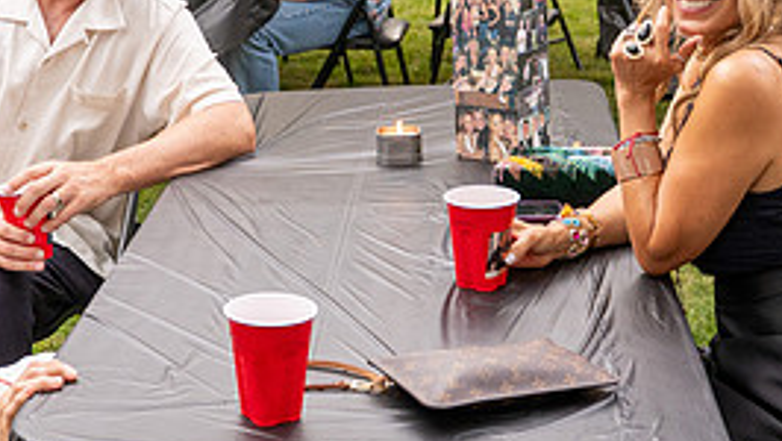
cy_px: 70
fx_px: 1577
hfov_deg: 27.7
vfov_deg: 15.8
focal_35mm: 76
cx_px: 260
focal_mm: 28
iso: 800
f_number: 4
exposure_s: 1/200
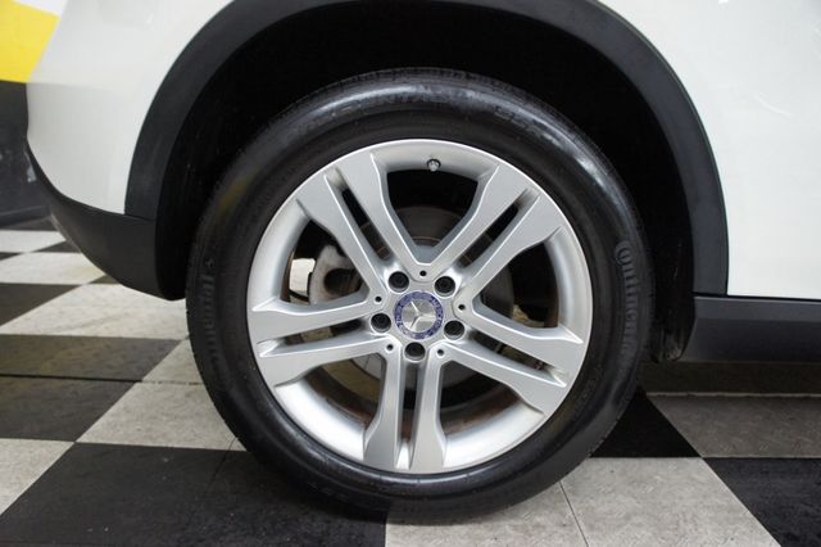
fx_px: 615
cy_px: 274
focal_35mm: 27
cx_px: 410
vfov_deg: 47.9
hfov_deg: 67.4
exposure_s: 1/80
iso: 1600
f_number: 3.5
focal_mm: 18
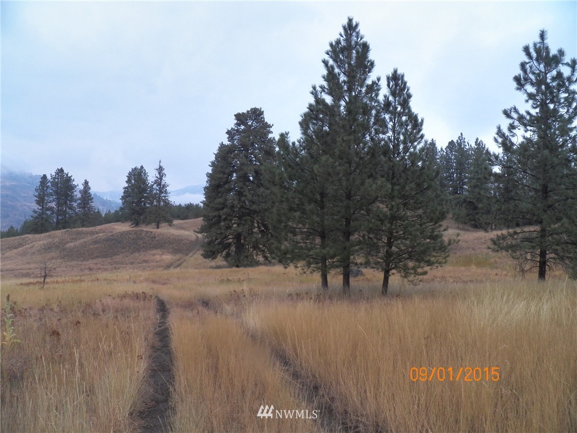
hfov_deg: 63.4
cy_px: 216
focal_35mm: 28
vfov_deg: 49.7
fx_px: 467
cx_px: 288
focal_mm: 4.9
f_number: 3.6
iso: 125
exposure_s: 1/200
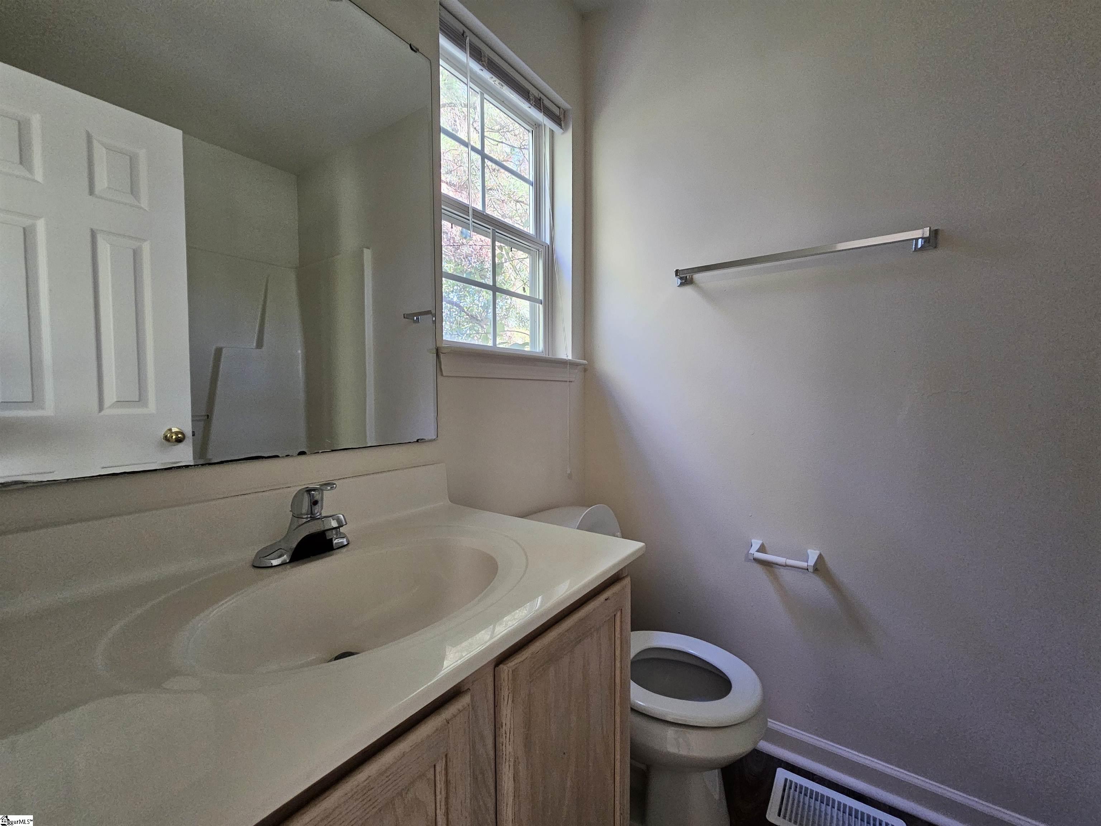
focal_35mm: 13
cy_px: 413
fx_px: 413
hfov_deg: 106.2
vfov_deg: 89.9
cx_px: 550
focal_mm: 2.2
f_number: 2.2
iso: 320
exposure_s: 1/40
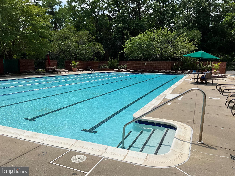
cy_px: 88
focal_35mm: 29
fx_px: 197
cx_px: 118
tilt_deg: -7.2
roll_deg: -1.5
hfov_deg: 61.7
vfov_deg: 48.2
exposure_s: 1/3534
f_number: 1.8
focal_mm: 3
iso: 25
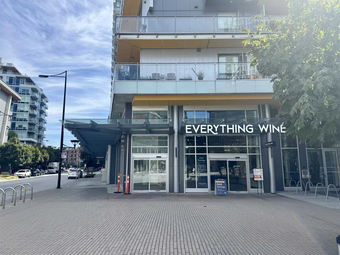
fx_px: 236
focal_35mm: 24
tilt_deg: +9.0
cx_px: 170
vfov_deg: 56.8
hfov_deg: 71.6
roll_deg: +0.2
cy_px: 128
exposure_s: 1/2331
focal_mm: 6.76
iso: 80
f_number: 1.78
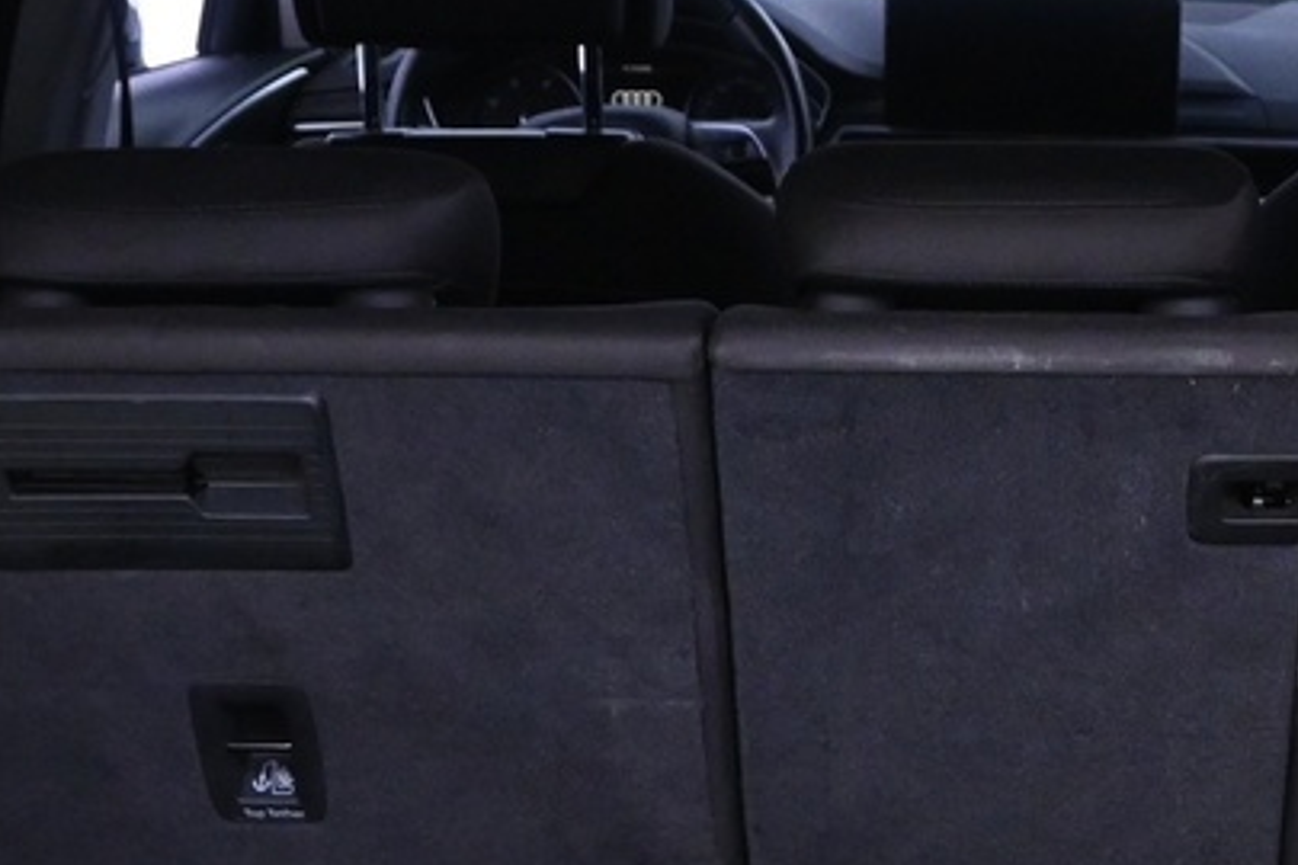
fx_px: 3461
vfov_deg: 13.5
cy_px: 1243
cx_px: 1029
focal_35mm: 96
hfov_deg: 21.0
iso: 2000
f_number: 4.5
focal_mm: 16
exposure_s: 1/25
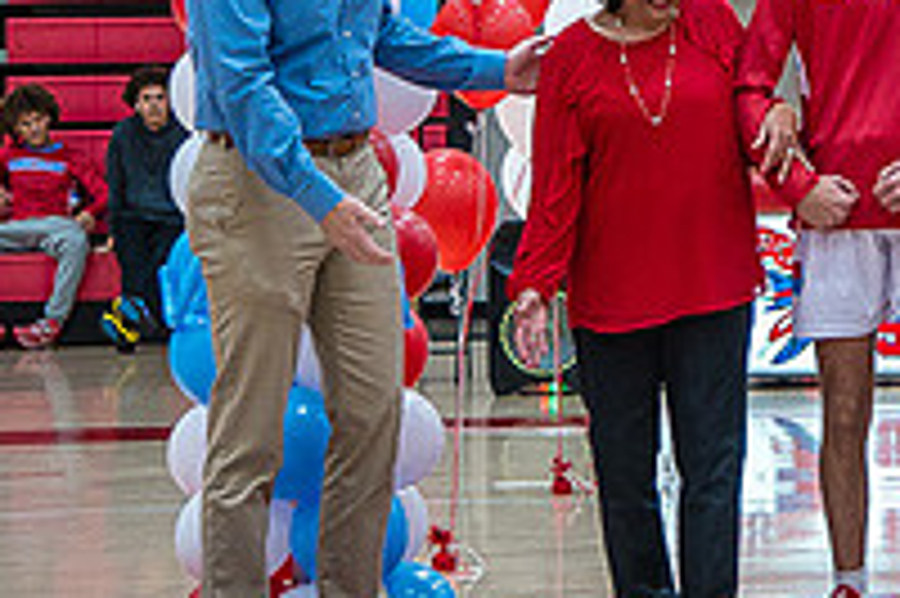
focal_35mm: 191
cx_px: 1012
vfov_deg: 7.1
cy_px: -58
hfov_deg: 10.6
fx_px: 4771
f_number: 4
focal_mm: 66
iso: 2000
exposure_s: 1/320
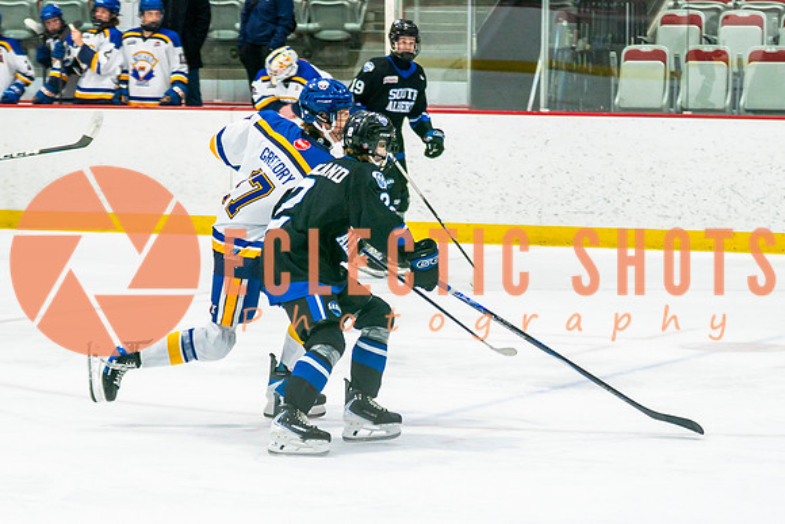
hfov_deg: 12.3
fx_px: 3633
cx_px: 361
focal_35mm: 167
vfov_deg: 8.2
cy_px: 316
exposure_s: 1/640
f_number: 2.8
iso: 500
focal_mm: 70
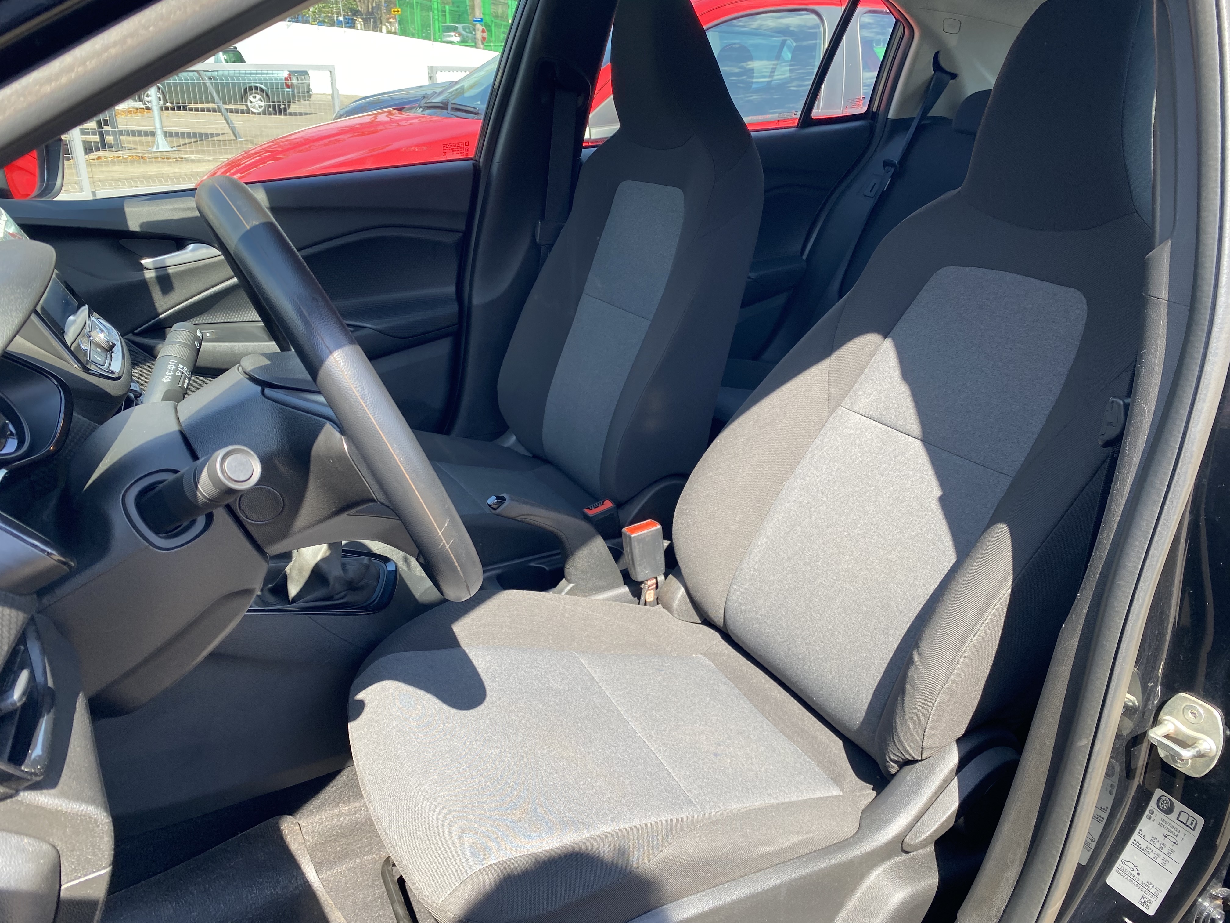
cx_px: 615
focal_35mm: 26
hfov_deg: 67.3
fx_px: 924
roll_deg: -1.6
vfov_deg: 53.1
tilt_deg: -22.3
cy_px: 462
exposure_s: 1/319
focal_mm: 4.25
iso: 32
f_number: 1.8
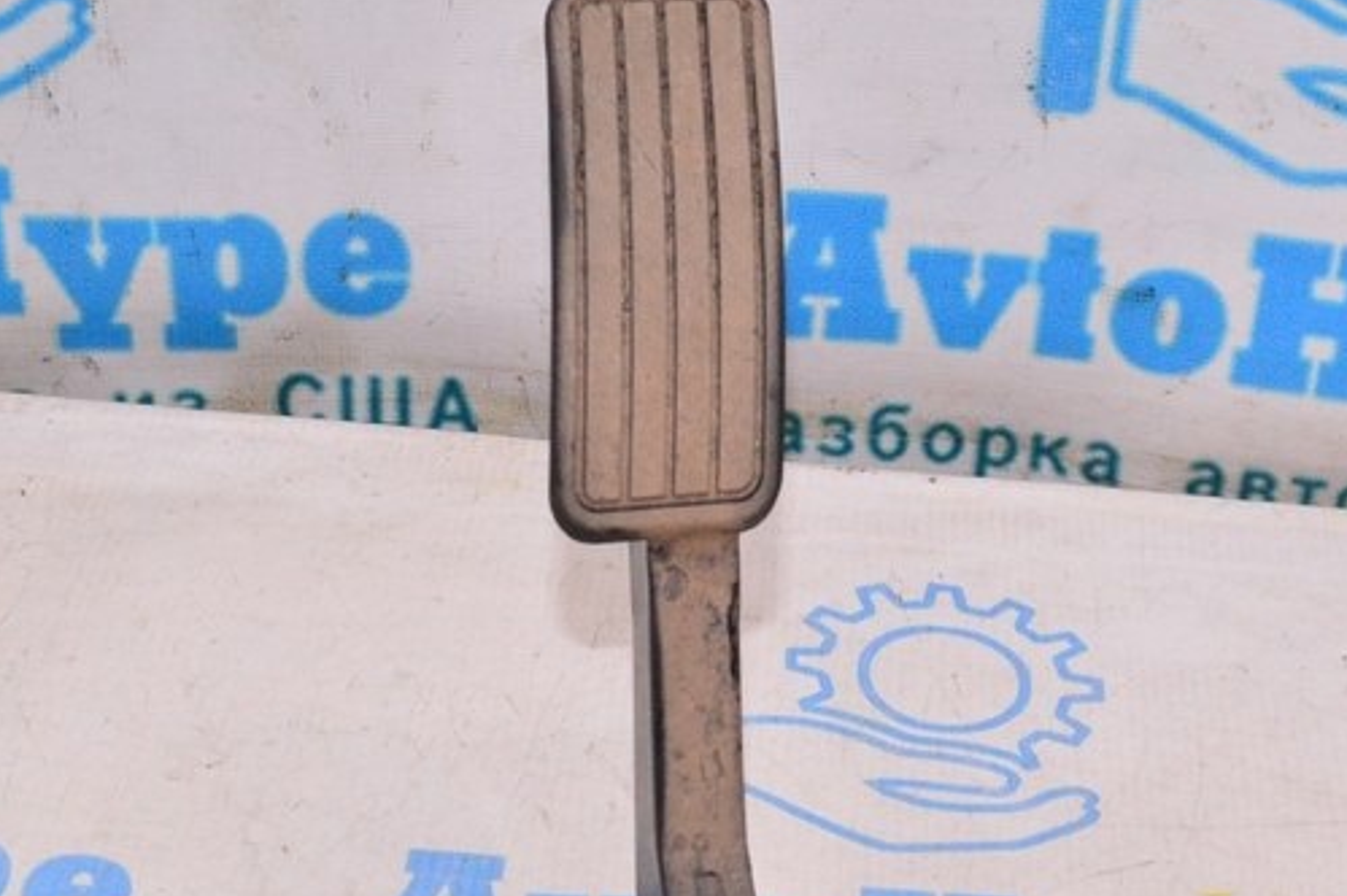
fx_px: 2991
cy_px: 768
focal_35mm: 80
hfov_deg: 25.3
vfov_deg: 16.9
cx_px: 799
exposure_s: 1/125
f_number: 8
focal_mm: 26
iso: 1600
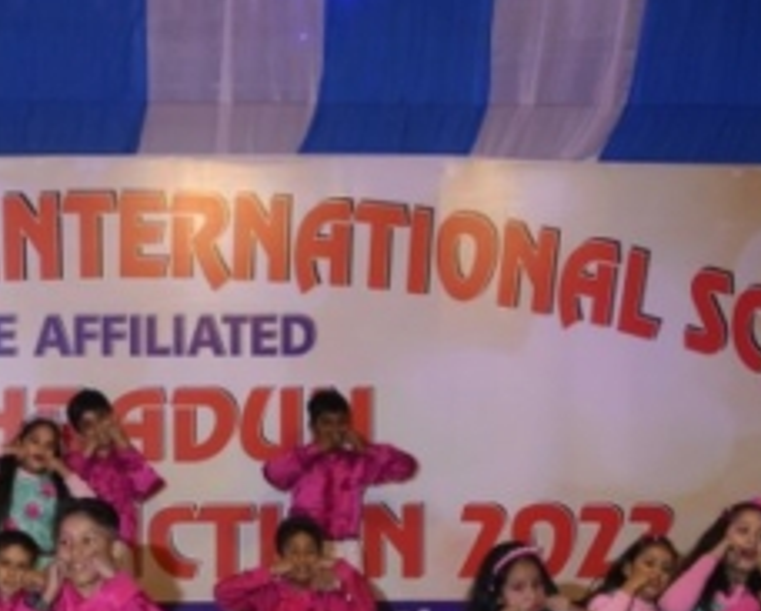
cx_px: 23
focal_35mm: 121
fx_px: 2729
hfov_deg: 15.6
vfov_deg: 12.6
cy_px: 641
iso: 1000
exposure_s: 1/200
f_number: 7.1
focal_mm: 46
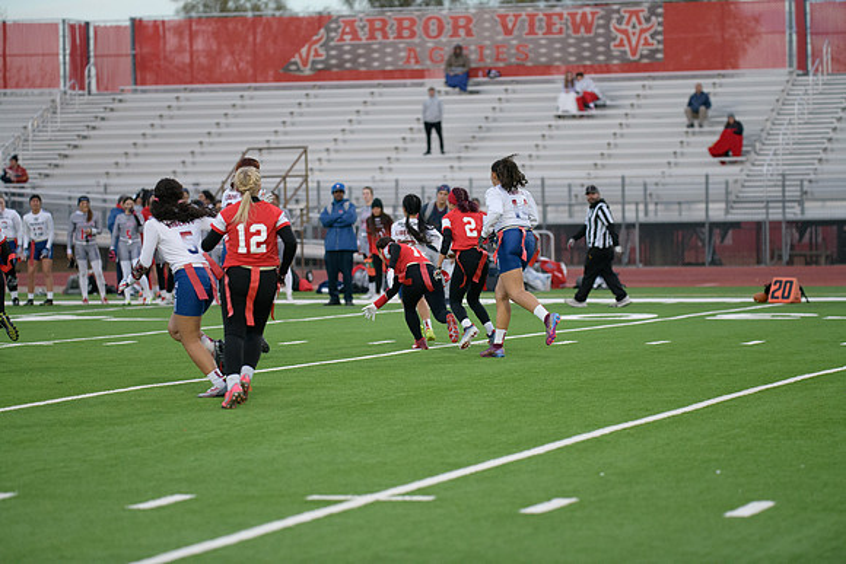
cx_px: 423
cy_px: 282
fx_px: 3408
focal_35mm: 145
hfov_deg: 14.2
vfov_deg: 9.5
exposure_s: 1/3200
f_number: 2.8
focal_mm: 145
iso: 3600
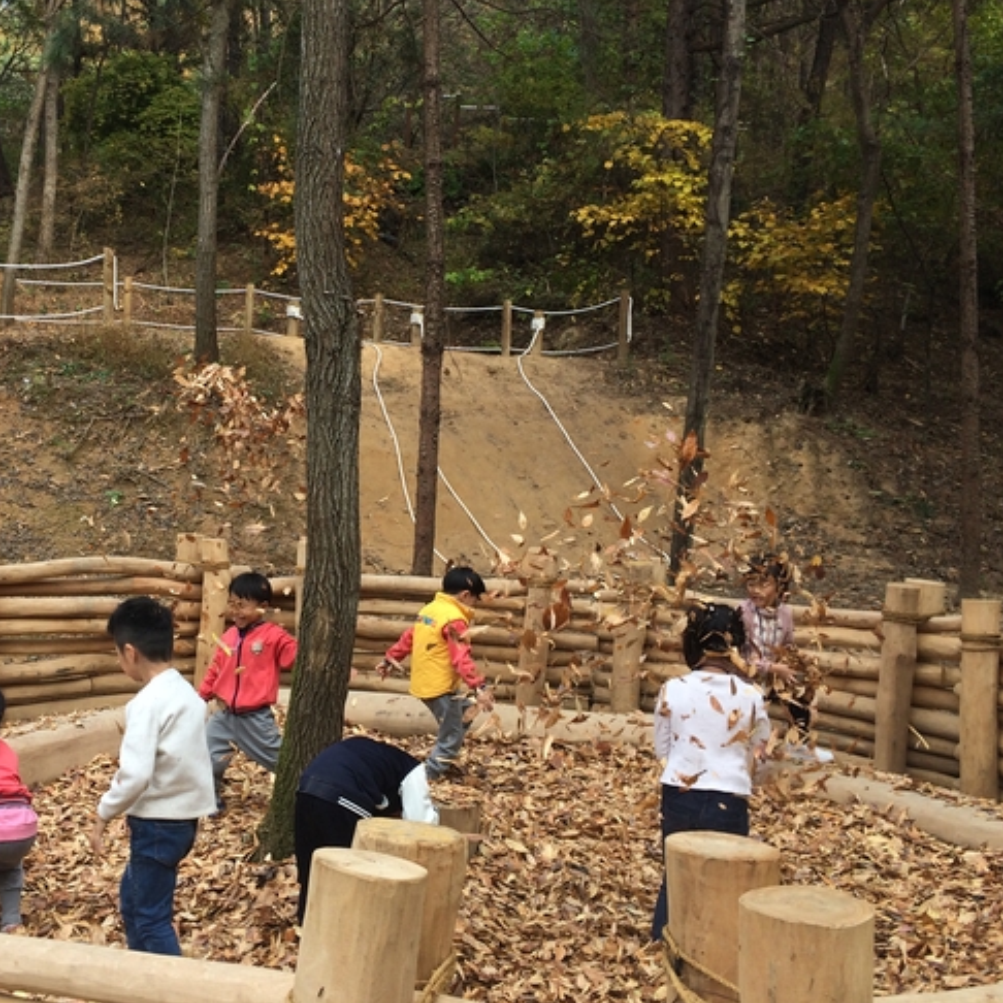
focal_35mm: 38
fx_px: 1246
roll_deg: -2.1
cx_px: 332
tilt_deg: +0.8
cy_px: 466
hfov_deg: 43.2
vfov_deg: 43.8
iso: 32
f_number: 2.2
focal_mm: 4.15
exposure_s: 1/373
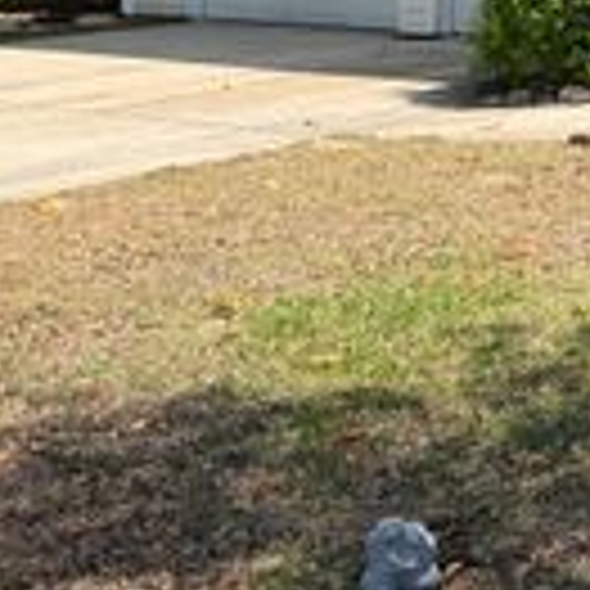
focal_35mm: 81
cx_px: 968
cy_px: -218
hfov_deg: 18.2
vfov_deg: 19.4
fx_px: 1562
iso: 100
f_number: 1.78
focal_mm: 6.76
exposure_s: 1/3279
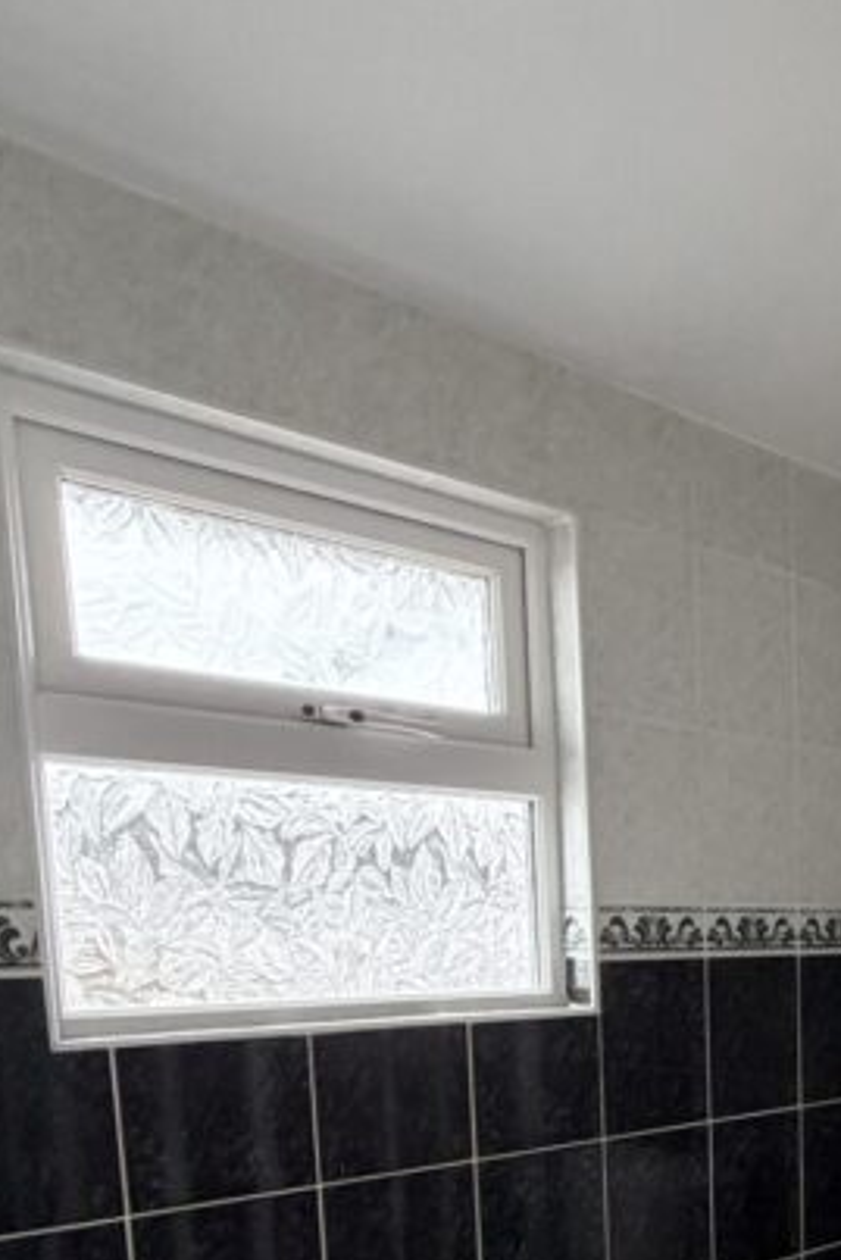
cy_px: 1132
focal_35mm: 37
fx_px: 1295
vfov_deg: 46.8
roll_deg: -0.7
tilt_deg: -9.3
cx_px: 929
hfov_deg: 31.8
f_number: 2.2
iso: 320
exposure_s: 1/100
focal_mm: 2.22
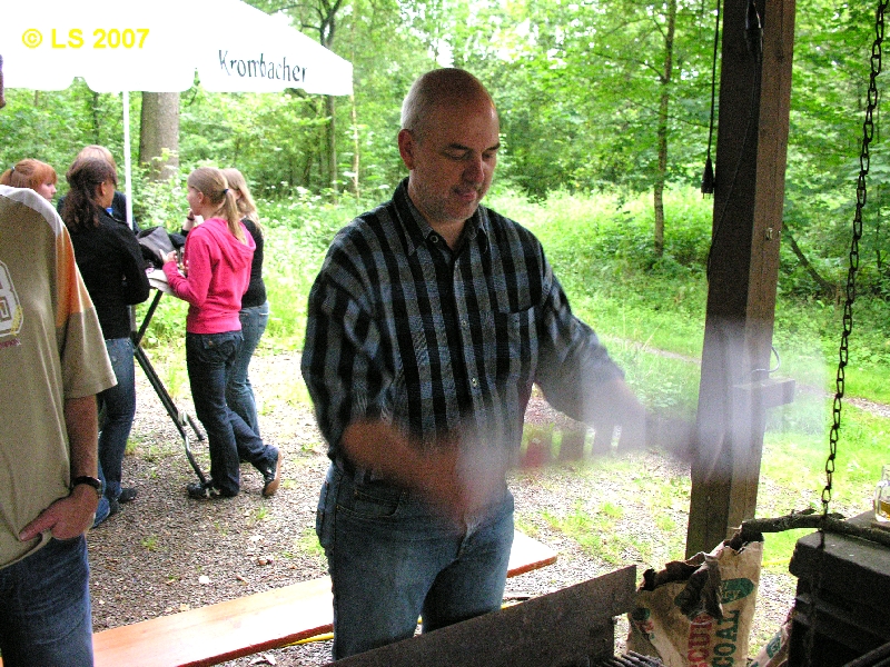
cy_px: 334
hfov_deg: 52.6
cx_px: 445
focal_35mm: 35
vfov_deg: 40.7
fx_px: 900
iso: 400
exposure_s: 1/41.7
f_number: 2.8
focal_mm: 8.9
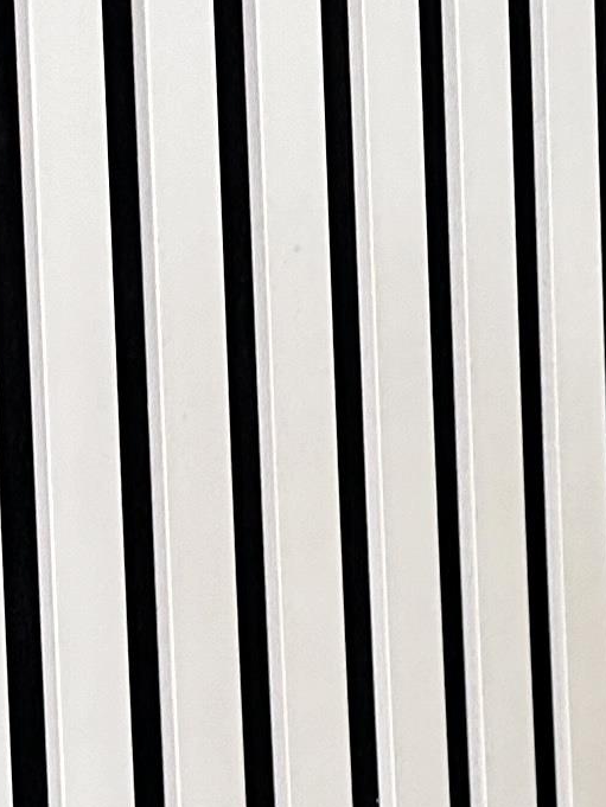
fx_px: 3313
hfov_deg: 9.6
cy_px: 1666
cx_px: 1303
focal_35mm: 142
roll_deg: +0.2
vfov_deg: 12.2
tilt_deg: -4.4
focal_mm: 6.86
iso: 200
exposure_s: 1/50
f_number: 1.78
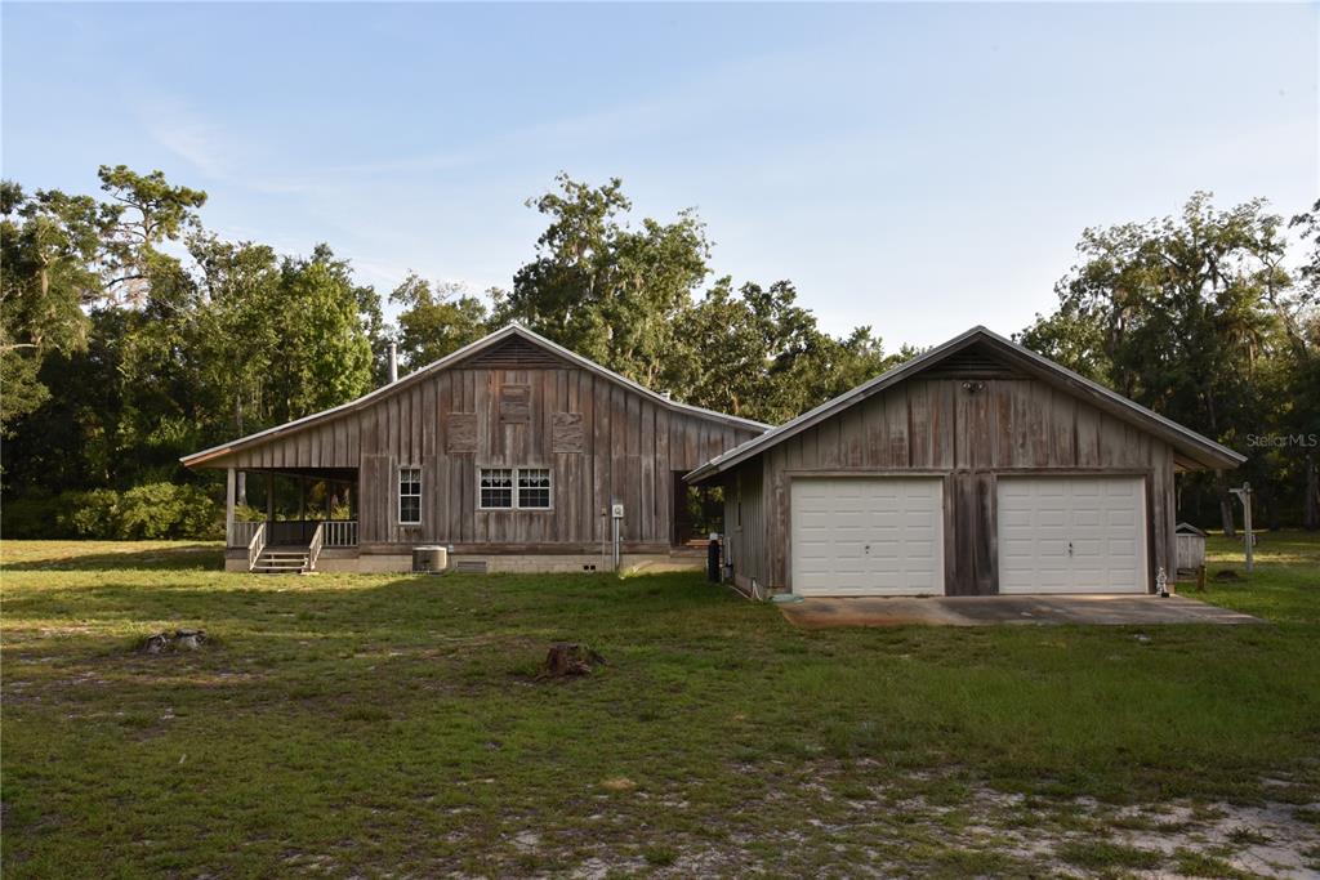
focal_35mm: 30
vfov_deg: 43.6
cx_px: 660
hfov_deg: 61.9
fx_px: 1100
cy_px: 440
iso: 1250
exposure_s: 1/400
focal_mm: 30
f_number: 10
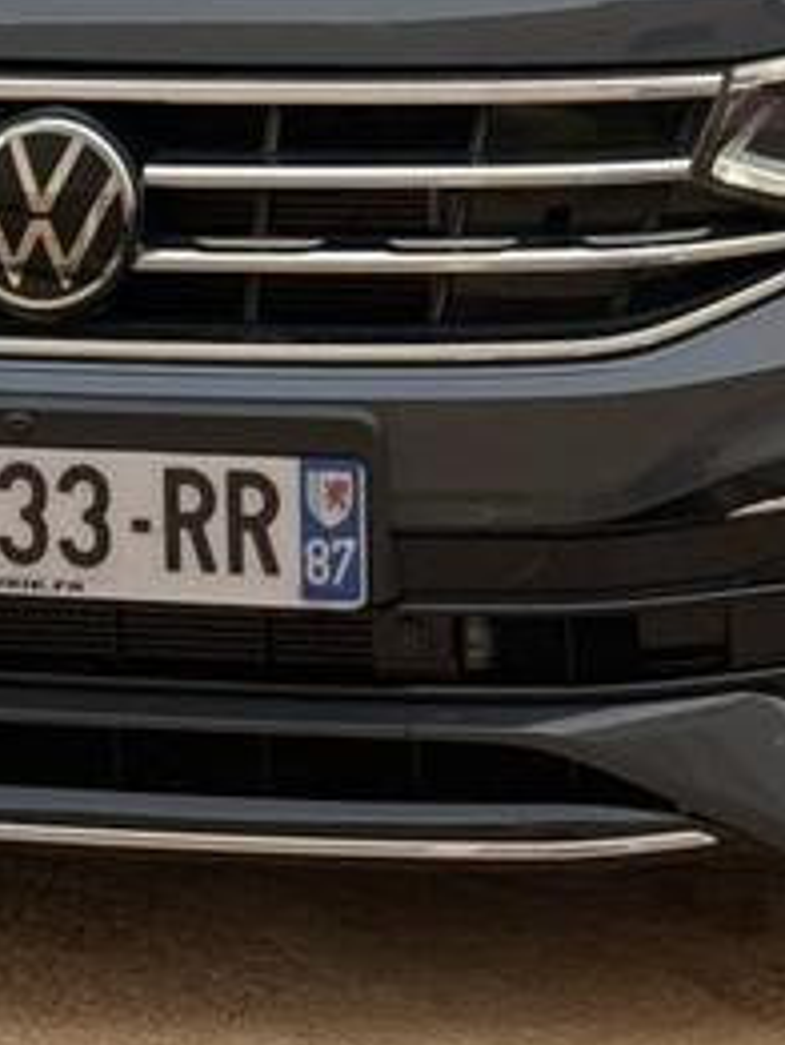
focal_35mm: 160
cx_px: 397
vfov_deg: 11.9
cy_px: -398
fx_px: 4834
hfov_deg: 9.3
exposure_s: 1/100
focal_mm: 6.76
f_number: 1.78
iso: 50
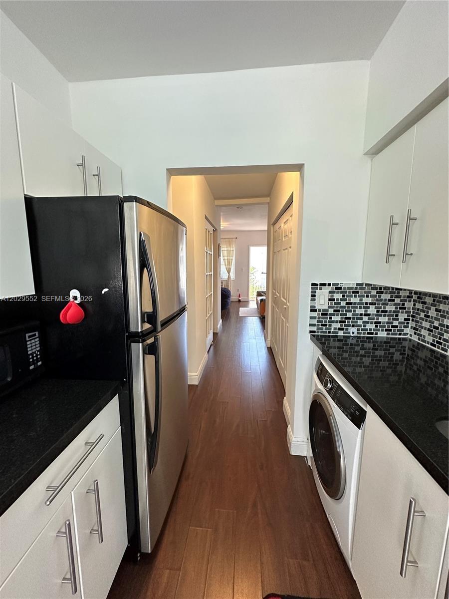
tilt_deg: -8.1
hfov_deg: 85.7
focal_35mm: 14
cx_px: 224
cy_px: 300
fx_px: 242
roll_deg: +0.3
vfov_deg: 102.1
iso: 250
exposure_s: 1/120
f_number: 2.2
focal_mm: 2.22
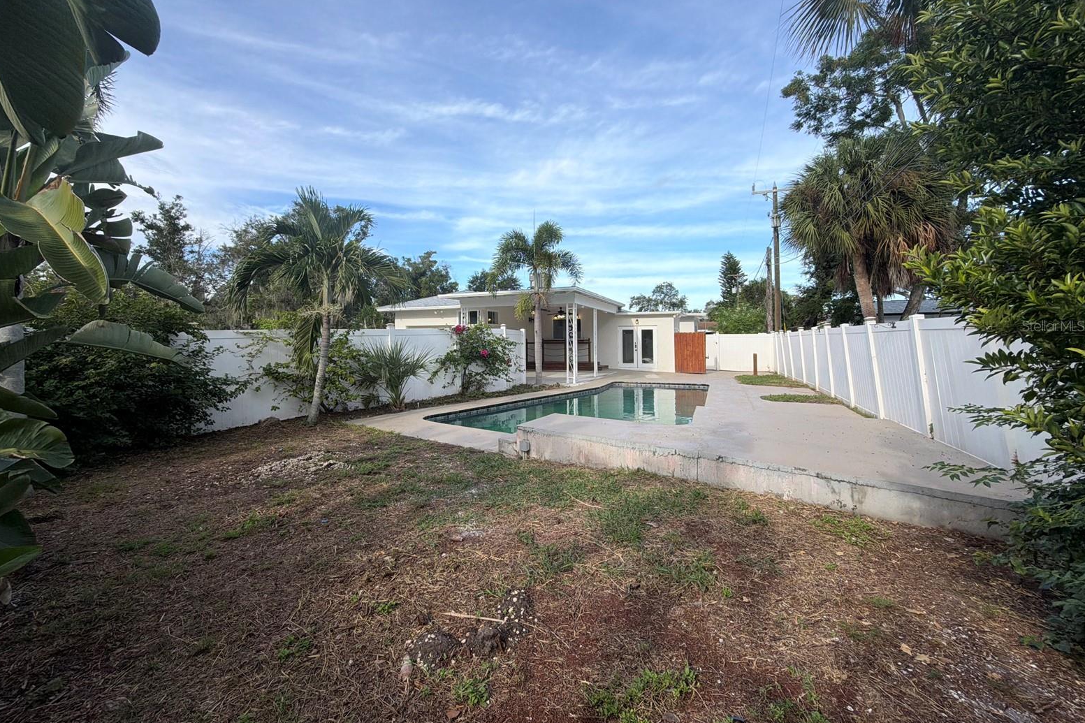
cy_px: 326
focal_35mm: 15
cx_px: 529
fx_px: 452
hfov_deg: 100.4
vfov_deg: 77.1
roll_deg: +0.6
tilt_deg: +1.7
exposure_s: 1/770
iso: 32
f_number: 2.2
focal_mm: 2.22
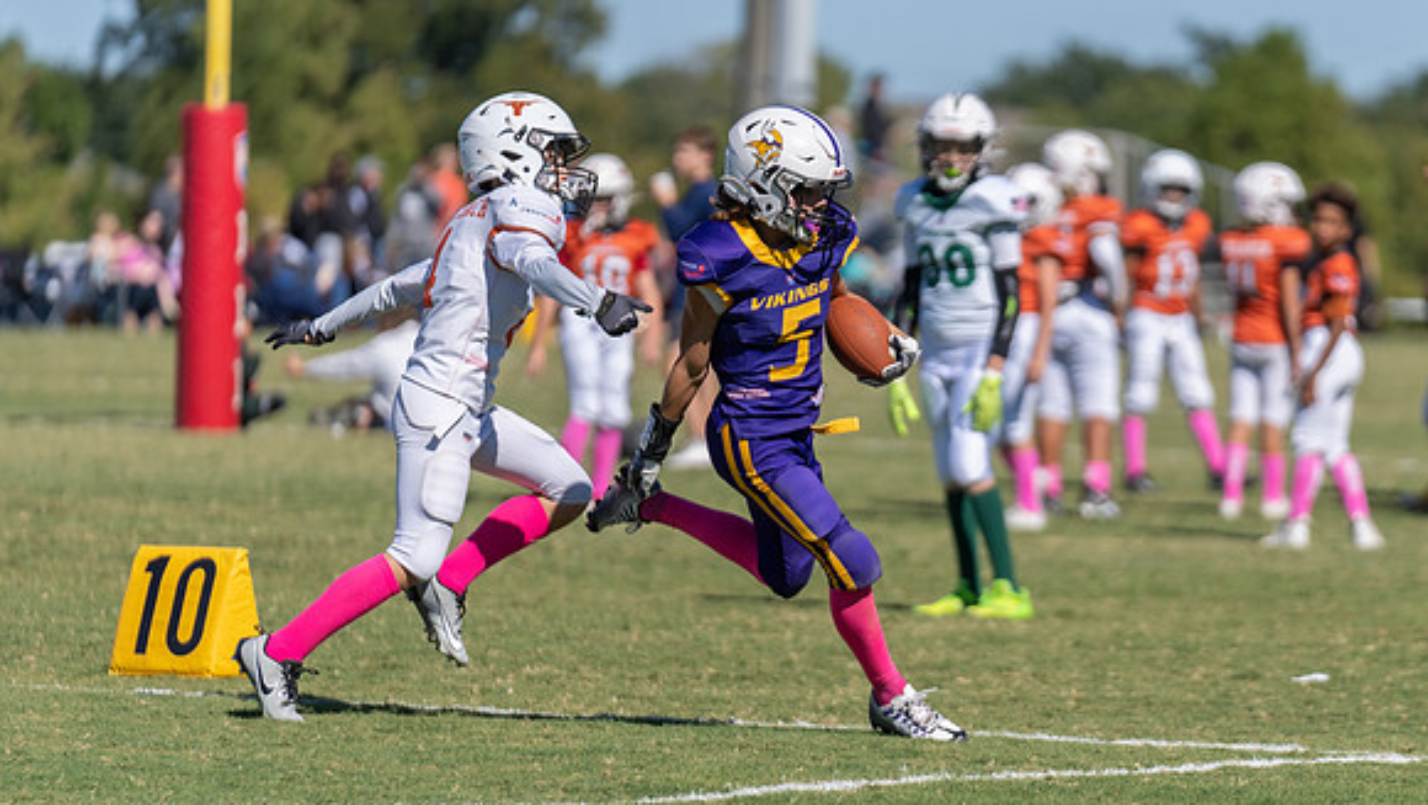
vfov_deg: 3.9
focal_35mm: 309
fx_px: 11723
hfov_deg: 7.0
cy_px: 447
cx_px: 961
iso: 100
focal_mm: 200
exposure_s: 1/3200
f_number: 2.8
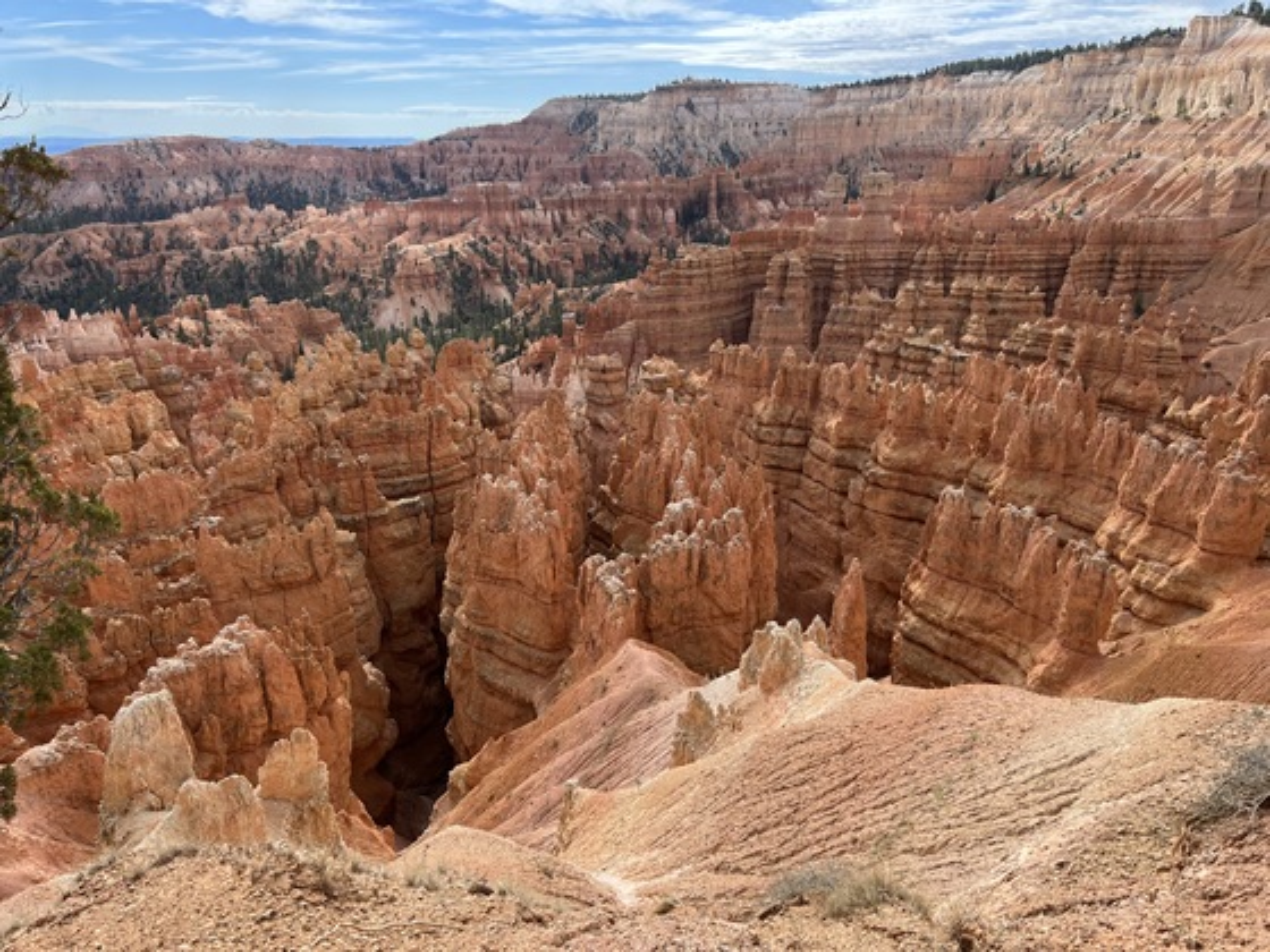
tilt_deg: -19.6
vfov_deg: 53.1
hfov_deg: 67.3
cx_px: 635
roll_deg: -0.1
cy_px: 476
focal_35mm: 26
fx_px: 954
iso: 50
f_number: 1.5
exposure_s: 1/2632
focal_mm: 5.7
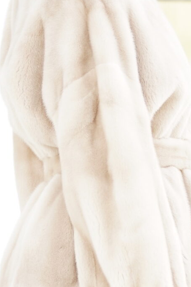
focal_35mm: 509
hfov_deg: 2.7
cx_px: -24
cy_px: 253
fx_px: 4050
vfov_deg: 4.0
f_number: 2.8
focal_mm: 136
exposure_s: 1/250
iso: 250
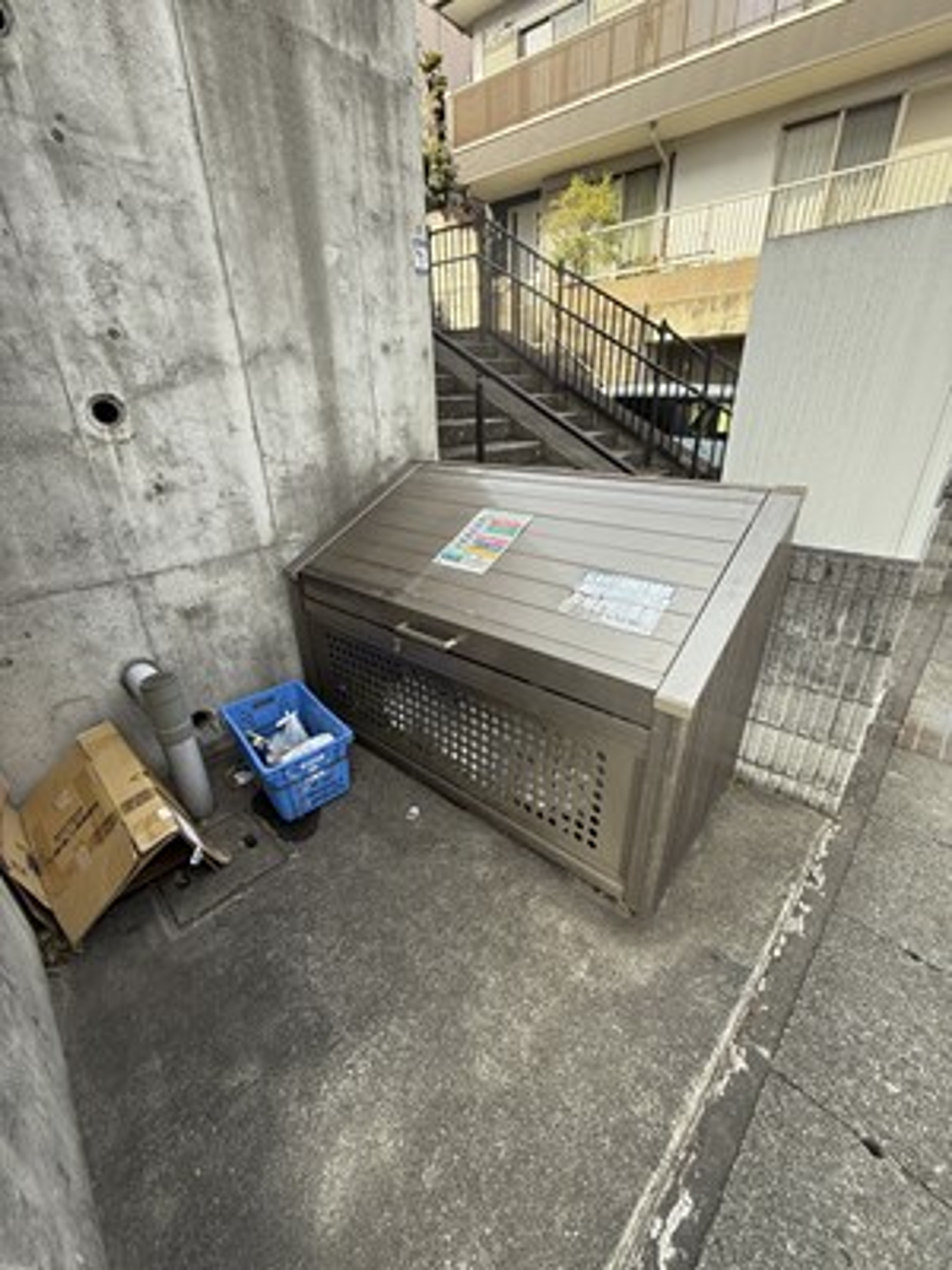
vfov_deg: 102.1
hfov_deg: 85.7
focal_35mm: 14
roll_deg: +1.1
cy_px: 635
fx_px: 513
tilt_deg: -24.8
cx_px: 476
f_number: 2.2
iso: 50
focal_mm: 2.22
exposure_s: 1/193
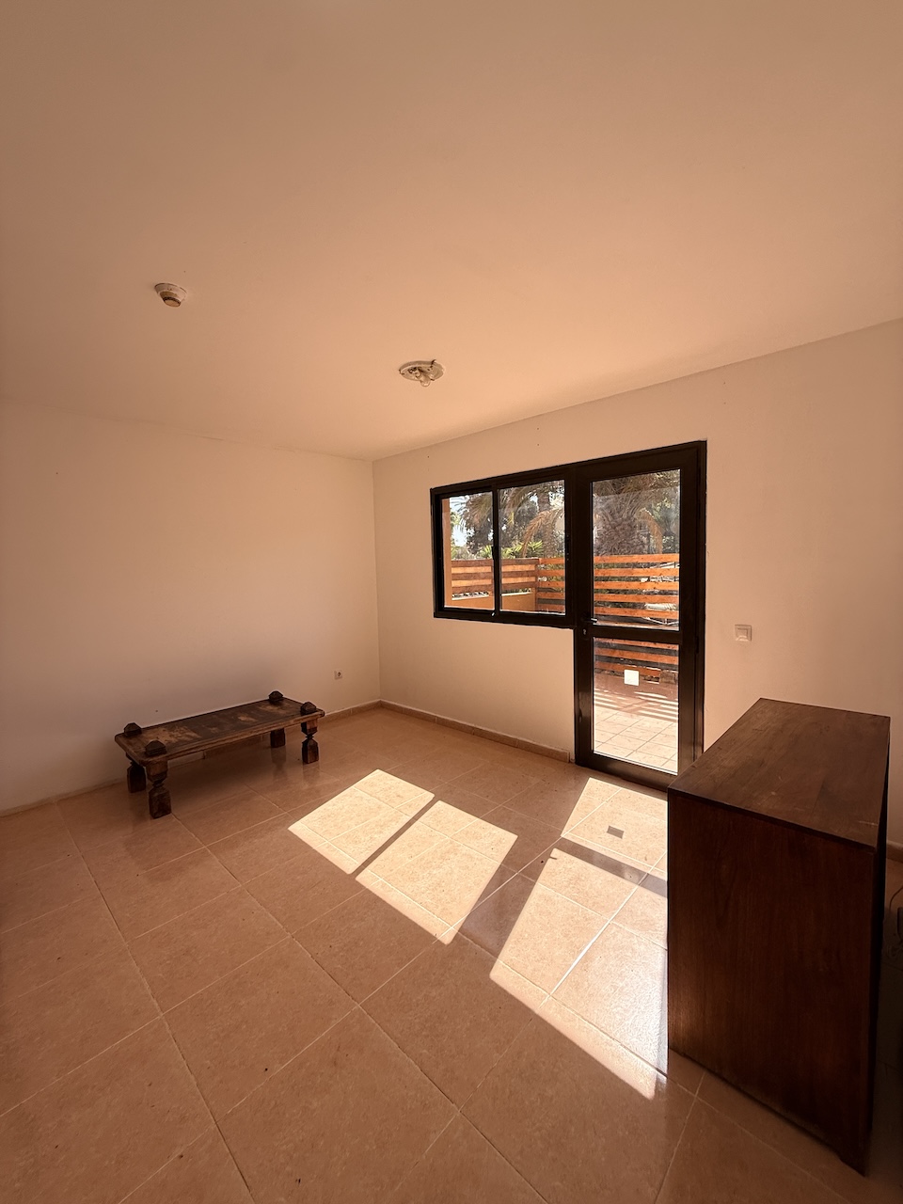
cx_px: 452
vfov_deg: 102.1
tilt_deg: -3.8
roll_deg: +1.2
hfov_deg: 85.7
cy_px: 602
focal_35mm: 14
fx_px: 487
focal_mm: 2.22
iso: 64
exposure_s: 1/799
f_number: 2.2
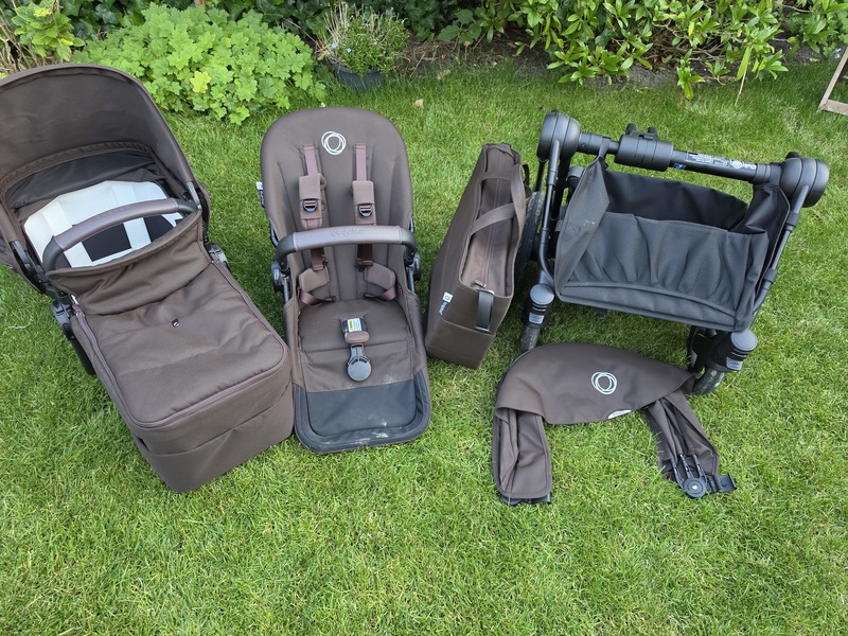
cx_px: 424
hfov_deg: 73.9
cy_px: 318
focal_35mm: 23
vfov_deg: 58.9
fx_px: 563
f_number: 1.4
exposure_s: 1/100
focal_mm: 6.5
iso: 400
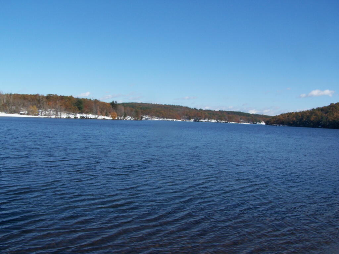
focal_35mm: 38
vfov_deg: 37.7
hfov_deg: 49.0
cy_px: 127
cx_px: 170
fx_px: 372
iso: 80
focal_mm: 6.3
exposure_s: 1/500
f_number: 5.6
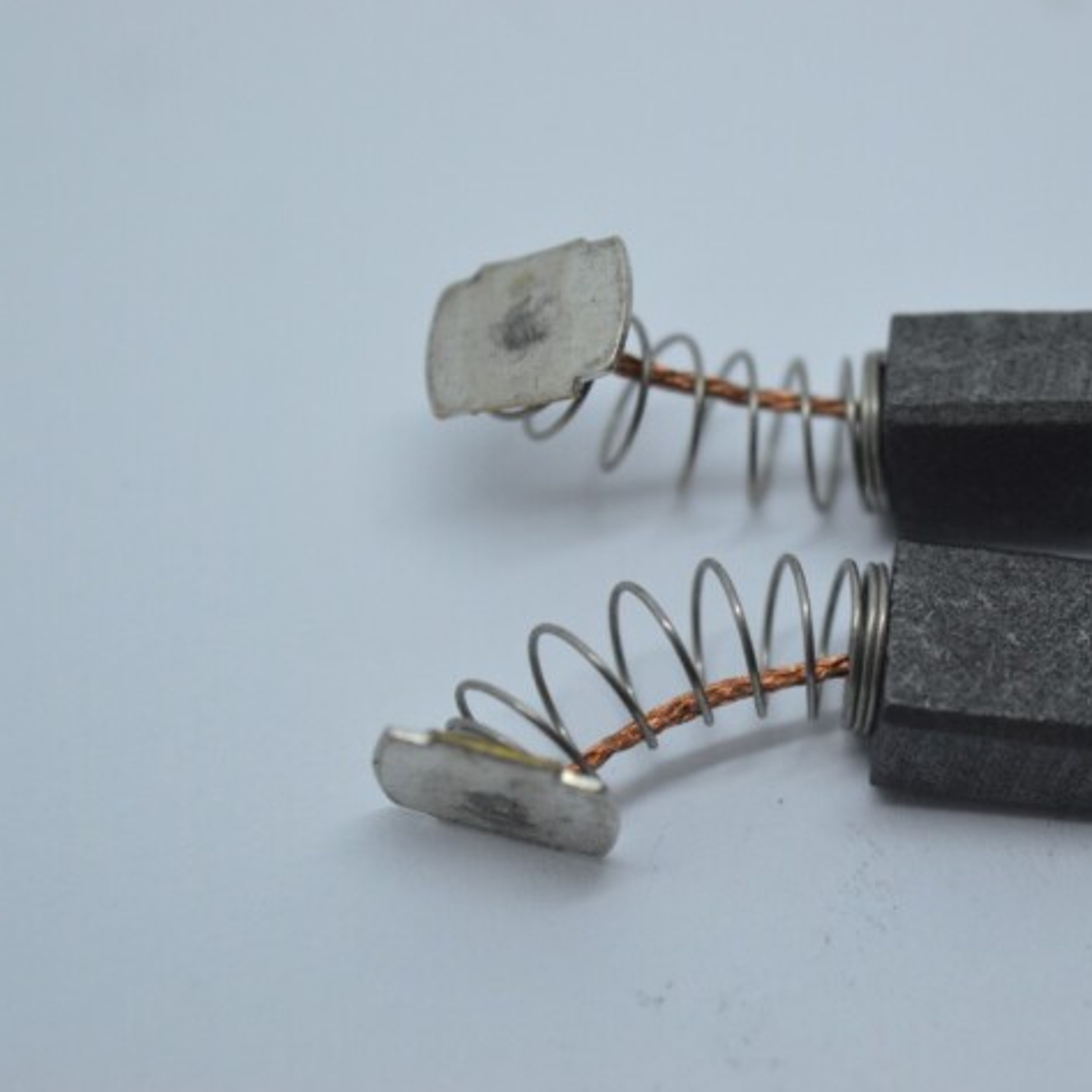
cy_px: 541
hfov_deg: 16.3
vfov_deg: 16.3
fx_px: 3806
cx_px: 764
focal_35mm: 107
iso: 400
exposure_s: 1/100
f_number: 5.6
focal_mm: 55
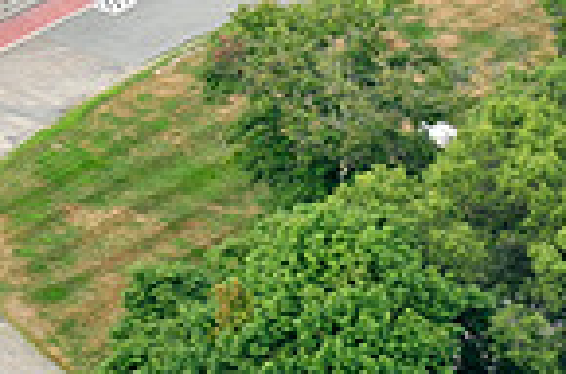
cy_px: -154
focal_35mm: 601
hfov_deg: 3.4
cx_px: -472
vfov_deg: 2.3
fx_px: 9428
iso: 400
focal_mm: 100
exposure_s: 1/125
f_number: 5.6
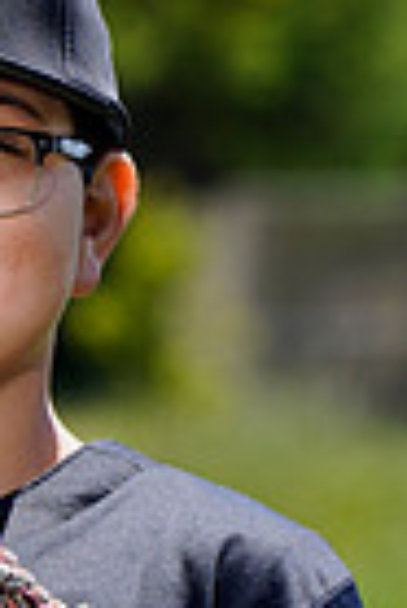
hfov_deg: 2.0
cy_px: 774
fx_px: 11587
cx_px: -120
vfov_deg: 3.0
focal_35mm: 685
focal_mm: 164
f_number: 6.3
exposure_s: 1/250
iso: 100
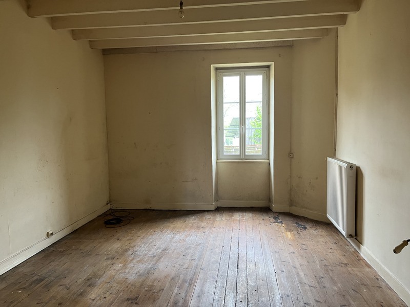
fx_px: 308
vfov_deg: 53.1
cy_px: 154
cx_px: 205
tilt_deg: -6.0
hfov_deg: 67.3
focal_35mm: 26
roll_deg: +0.3
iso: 200
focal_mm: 5.1
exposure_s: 1/60
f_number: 1.6
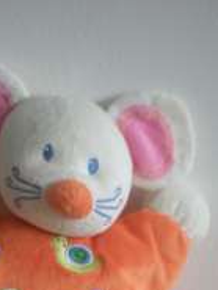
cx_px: 39
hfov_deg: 18.3
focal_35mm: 80
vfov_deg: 23.3
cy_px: 293
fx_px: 671
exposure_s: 1/37
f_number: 3.1
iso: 200
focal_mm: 6.3
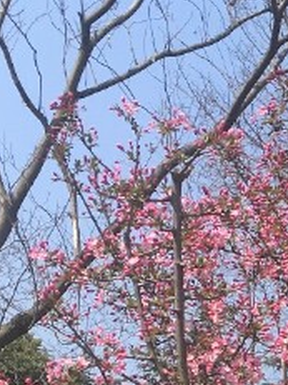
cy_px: 559
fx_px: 1488
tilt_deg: +5.8
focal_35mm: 134
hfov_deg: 10.2
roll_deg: +0.0
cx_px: 579
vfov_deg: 13.9
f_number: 2.2
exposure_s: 1/1026
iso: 25
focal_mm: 4.15
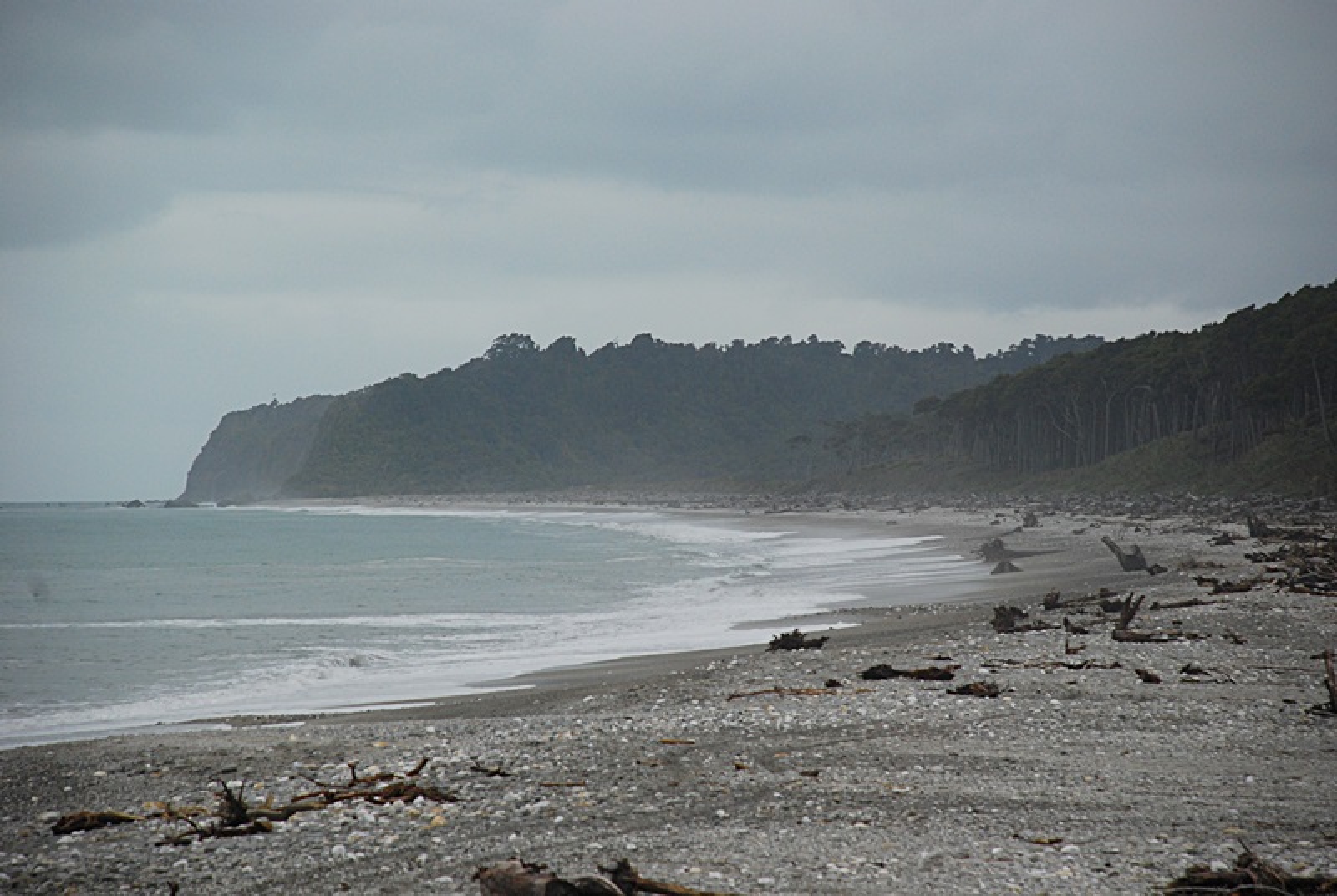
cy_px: 448
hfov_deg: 11.0
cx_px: 668
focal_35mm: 188
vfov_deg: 7.3
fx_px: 6974
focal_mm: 125
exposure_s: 1/2500
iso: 400
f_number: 5.6
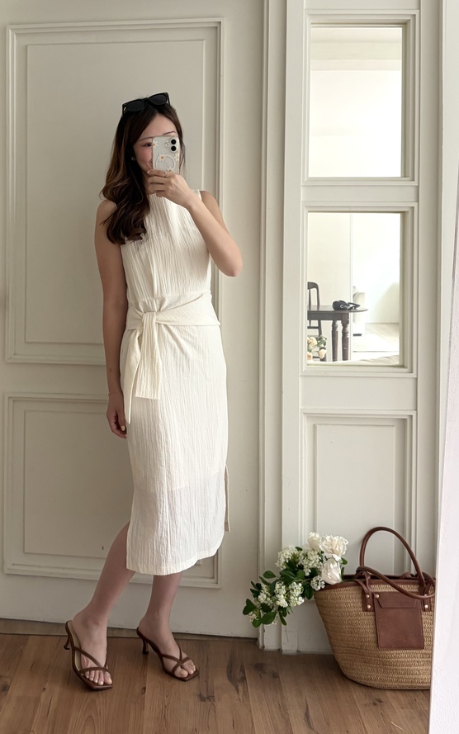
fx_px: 620
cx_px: 174
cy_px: 336
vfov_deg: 61.1
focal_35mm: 31
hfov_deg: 40.4
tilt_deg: -13.8
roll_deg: -0.2
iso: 125
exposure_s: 1/75
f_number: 1.6
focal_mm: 5.96
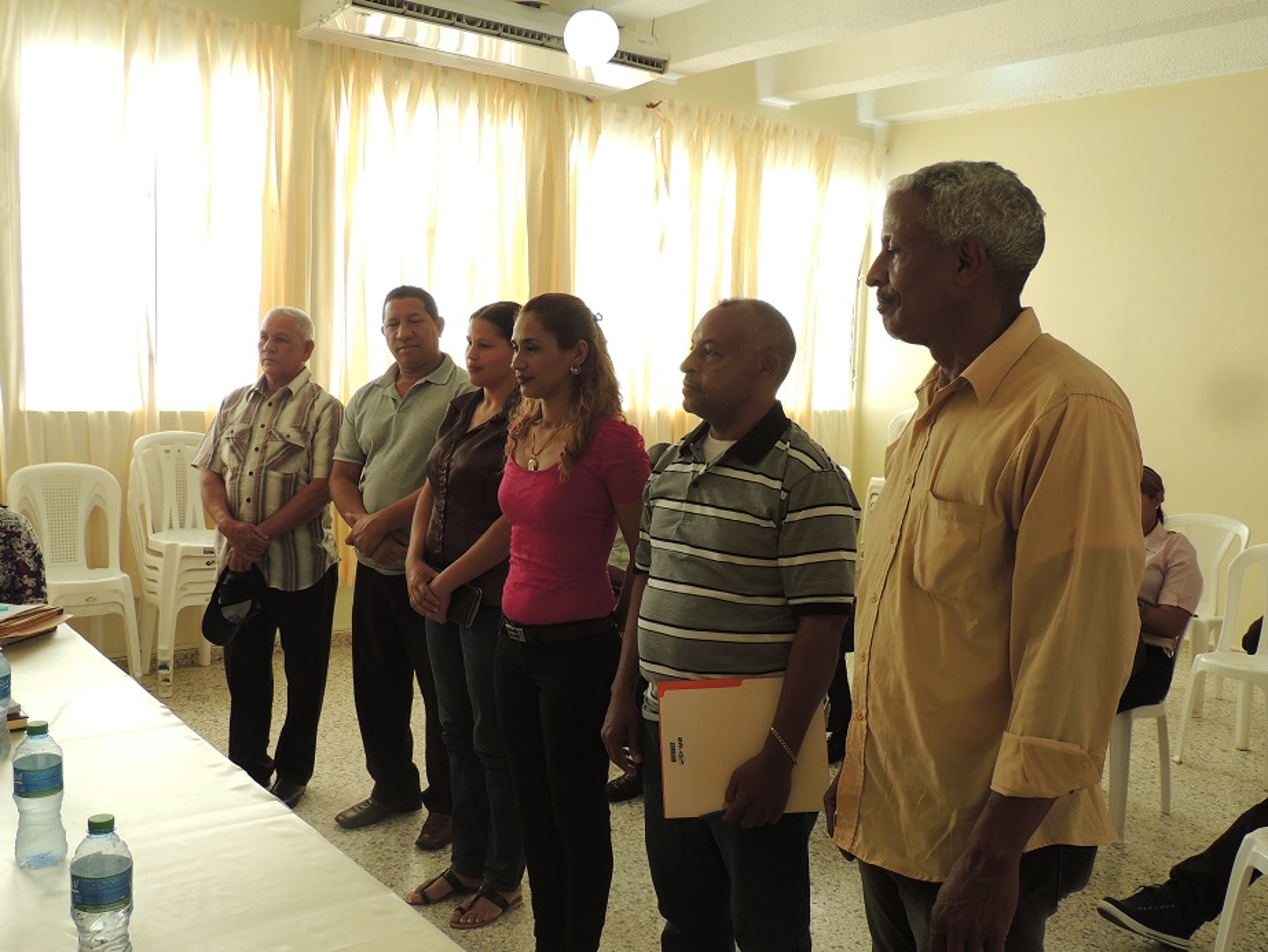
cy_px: 476
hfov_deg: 55.3
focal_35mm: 33
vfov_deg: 43.0
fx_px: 1209
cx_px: 634
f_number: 3.2
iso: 100
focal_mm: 5.8
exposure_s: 1/100
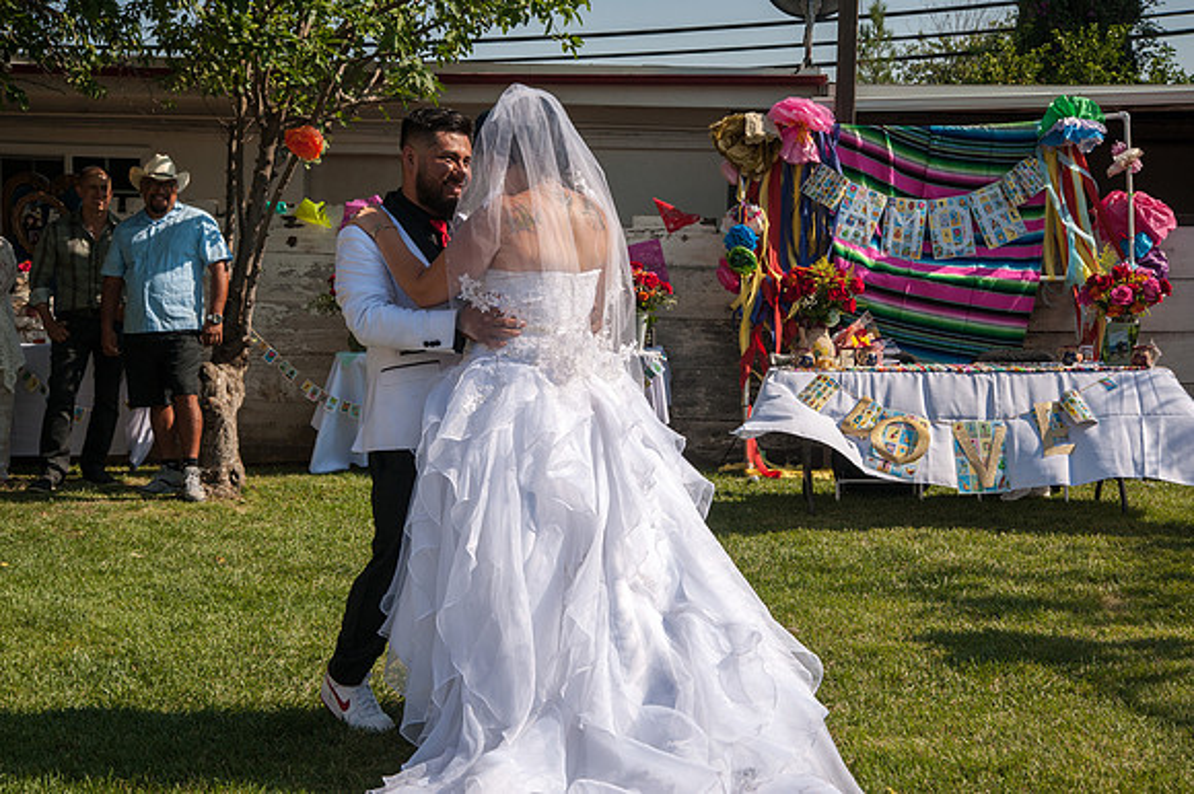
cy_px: 397
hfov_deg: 36.3
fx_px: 1823
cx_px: 597
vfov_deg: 24.6
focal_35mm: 55
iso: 200
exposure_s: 1/640
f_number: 13
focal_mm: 55
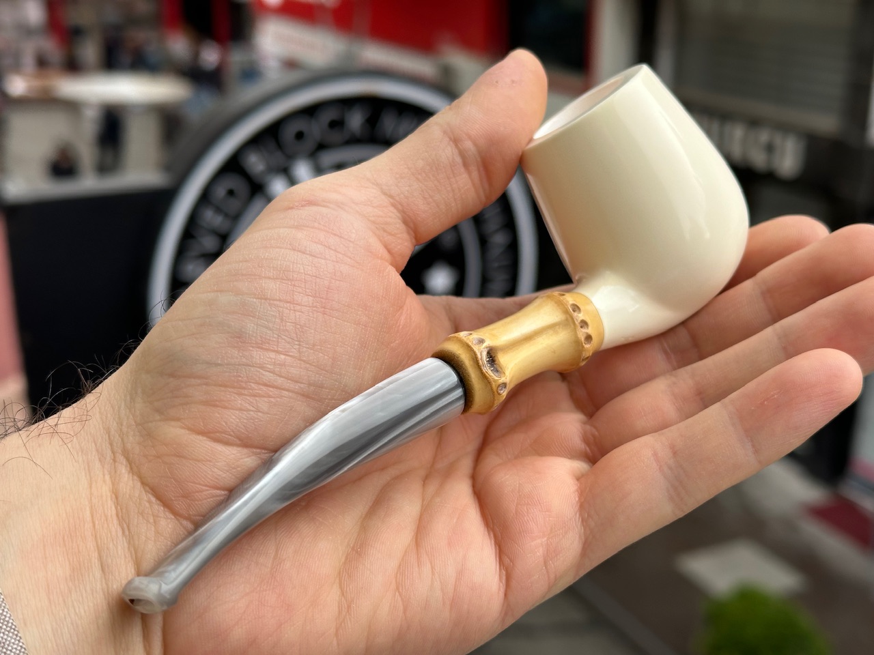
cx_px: 437
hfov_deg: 39.7
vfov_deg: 30.3
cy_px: 328
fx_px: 1212
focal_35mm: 48
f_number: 1.78
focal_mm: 6.86
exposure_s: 1/651
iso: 64
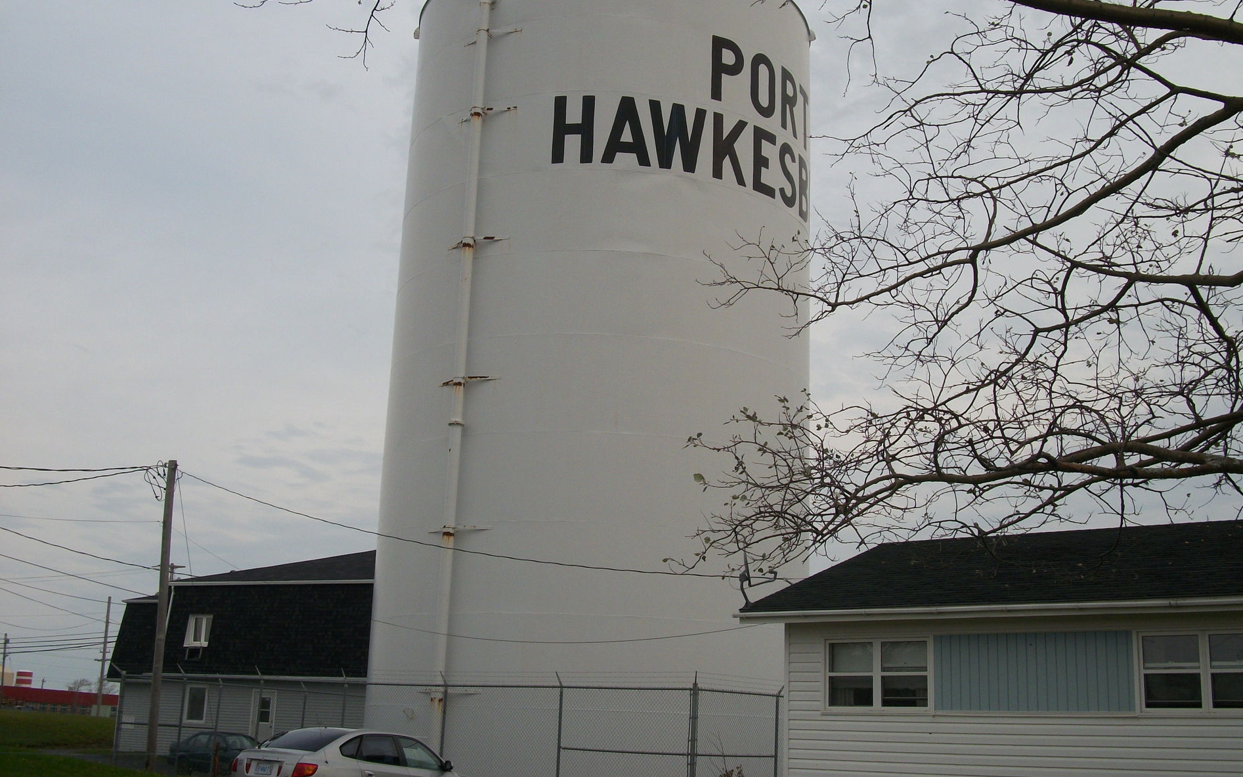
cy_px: 322
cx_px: 626
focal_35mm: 43
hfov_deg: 46.2
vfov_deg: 29.8
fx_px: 1457
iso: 80
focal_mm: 7.1
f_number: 9.9
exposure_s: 1/125
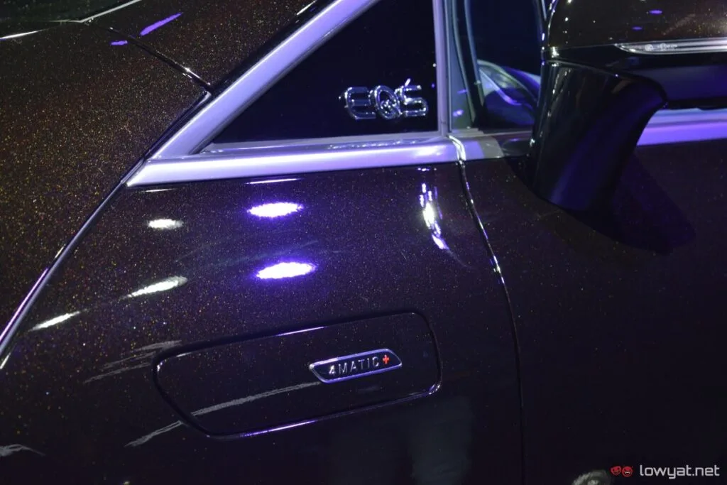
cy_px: 242
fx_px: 1666
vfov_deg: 16.6
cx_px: 364
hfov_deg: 24.6
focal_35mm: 82
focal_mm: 55
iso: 560
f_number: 5.6
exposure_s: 1/60
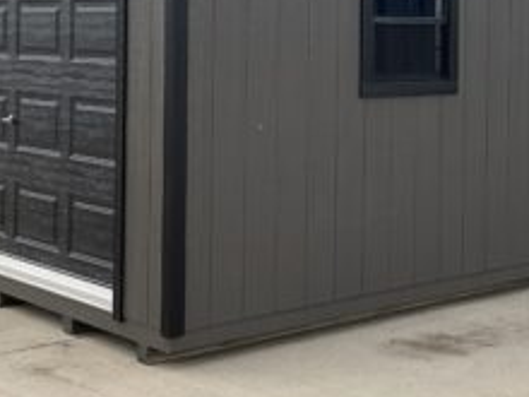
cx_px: 368
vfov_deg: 18.4
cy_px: 43
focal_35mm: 79
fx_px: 1207
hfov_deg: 24.5
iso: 16
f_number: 1.8
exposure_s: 1/1195
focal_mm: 3
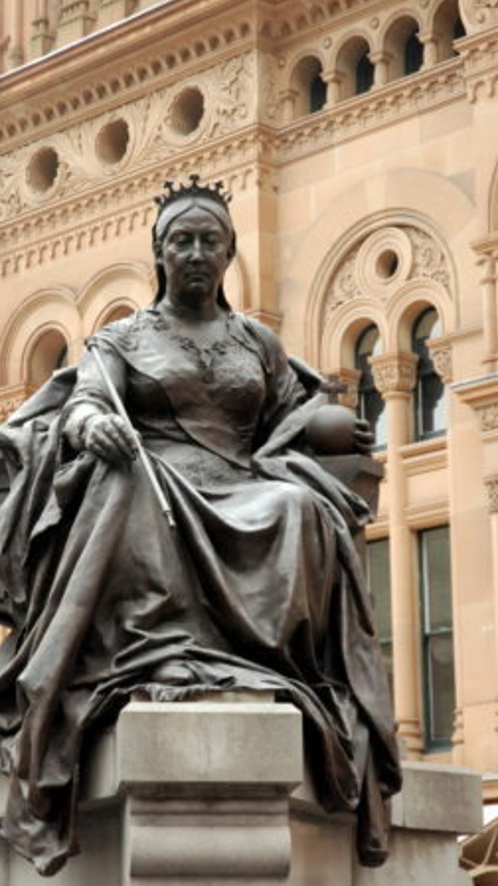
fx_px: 2267
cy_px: 451
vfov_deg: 22.1
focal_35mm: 97
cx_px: 197
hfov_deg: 12.5
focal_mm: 55
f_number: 5
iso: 800
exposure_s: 1/100
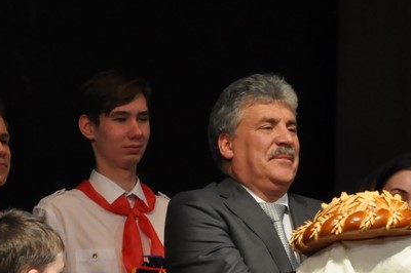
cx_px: 141
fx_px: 4449
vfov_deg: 3.5
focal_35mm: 390
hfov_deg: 5.3
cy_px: 289
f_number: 8
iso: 1000
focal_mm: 90
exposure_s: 1/250
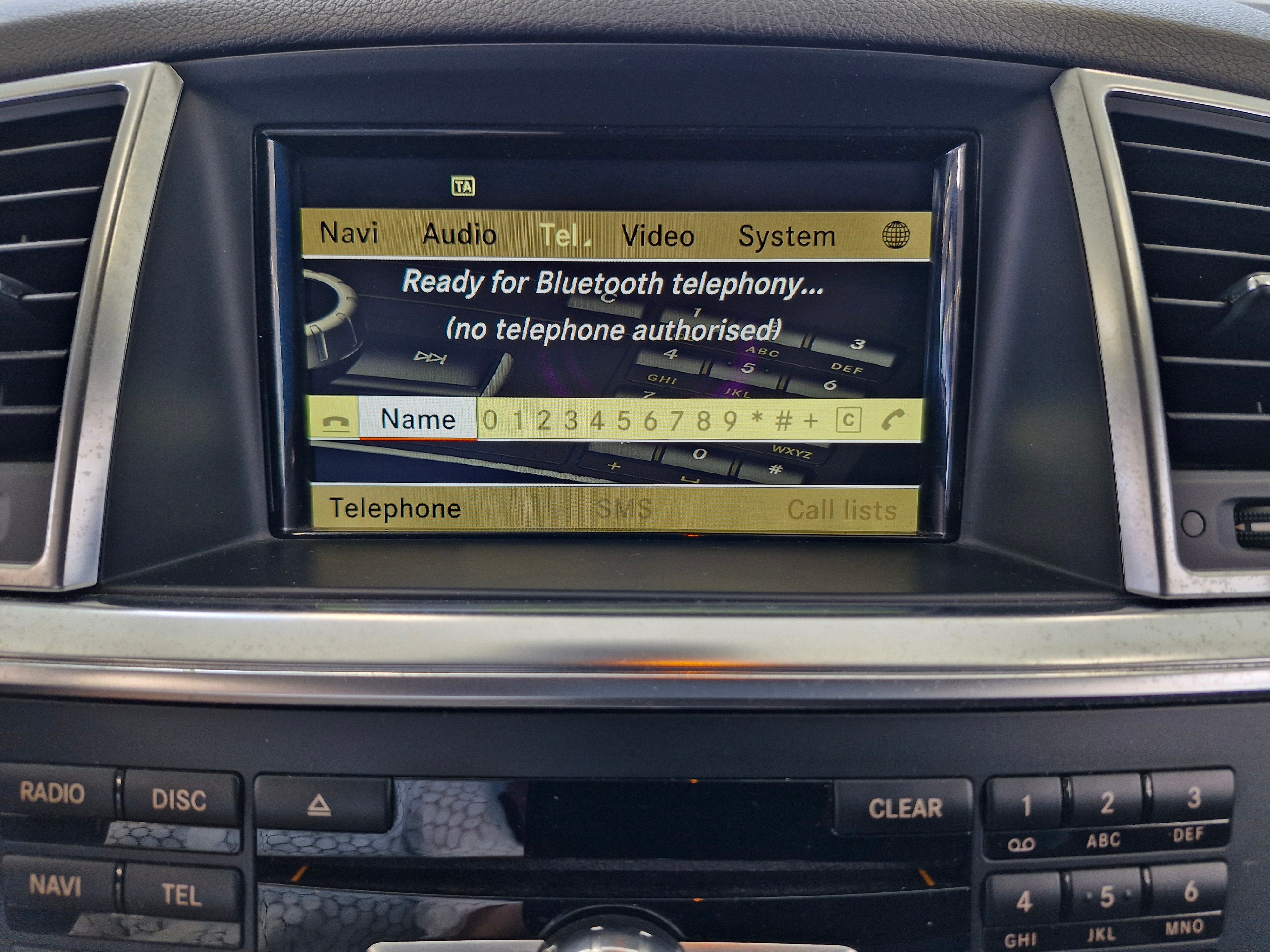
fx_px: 844
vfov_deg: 58.9
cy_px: 476
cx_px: 635
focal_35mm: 23
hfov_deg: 73.9
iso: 160
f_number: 1.8
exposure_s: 1/53
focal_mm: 5.54
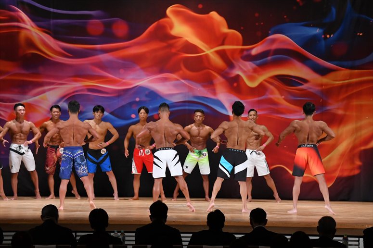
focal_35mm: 127
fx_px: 1315
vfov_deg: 10.8
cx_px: 186
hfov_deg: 16.1
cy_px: 124
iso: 3200
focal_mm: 85
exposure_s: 1/400
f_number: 5.6
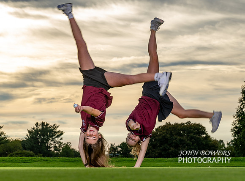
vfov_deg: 13.1
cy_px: 132
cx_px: 136
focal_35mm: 111
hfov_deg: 17.8
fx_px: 783
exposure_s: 1/320
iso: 80
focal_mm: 70
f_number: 6.3
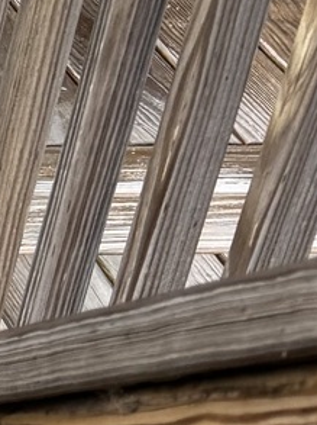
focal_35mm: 189
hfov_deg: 6.7
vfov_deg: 10.2
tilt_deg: -36.1
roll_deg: -0.6
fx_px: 2313
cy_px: 603
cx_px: -798
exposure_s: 1/499
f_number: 1.78
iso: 80
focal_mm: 6.76
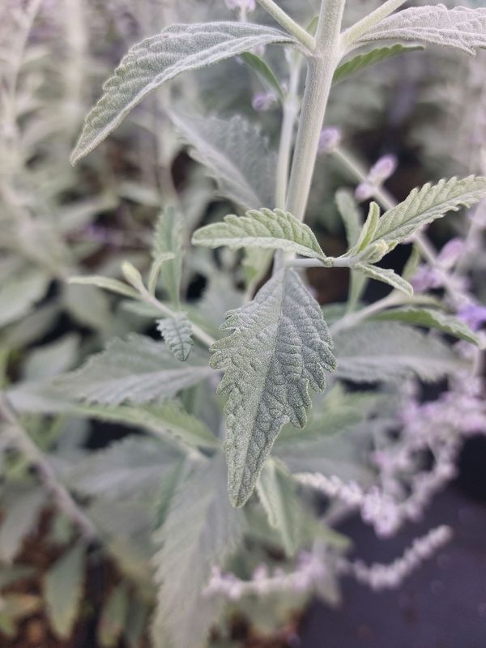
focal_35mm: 25
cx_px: 243
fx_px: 468
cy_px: 324
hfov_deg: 54.9
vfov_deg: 69.4
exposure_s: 1/421
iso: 25
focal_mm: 5.23
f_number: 1.8
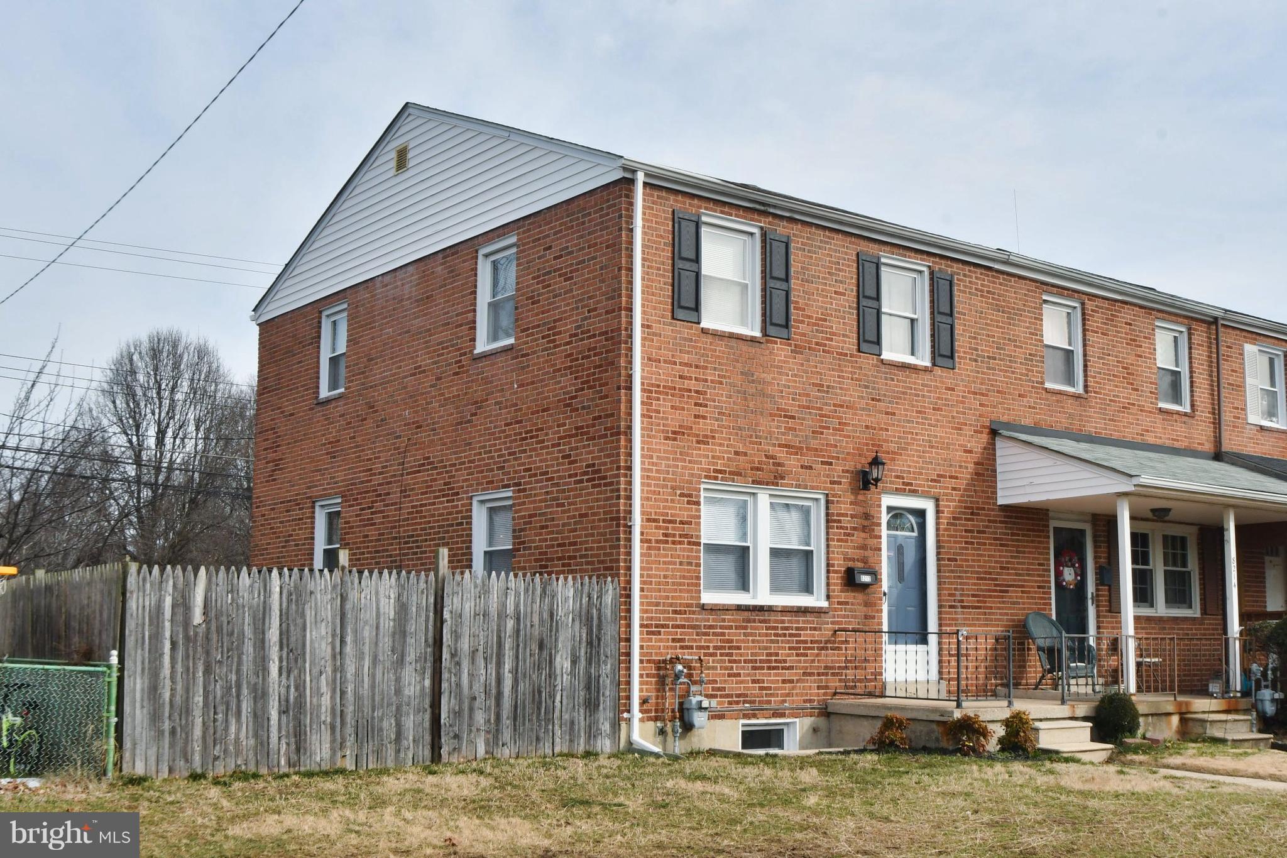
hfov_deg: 53.1
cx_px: 644
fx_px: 1287
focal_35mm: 36
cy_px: 429
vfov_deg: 36.9
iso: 400
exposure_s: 1/250
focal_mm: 24
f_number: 16
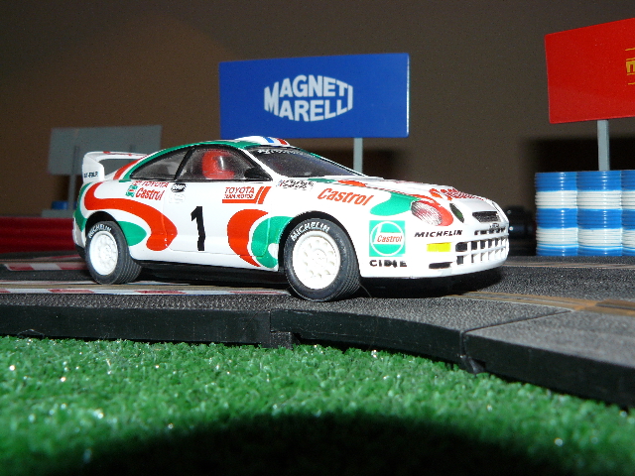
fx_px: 660
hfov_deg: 51.4
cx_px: 318
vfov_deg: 39.7
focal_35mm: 36
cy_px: 238
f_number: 4
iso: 100
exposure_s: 1/30
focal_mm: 6
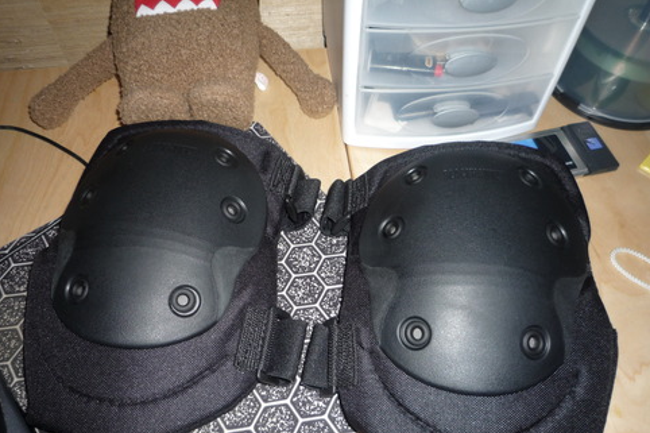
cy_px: 250
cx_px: 318
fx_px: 487
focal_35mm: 27
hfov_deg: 67.4
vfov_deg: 47.7
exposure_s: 1/30
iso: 100
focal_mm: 4.4
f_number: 2.8
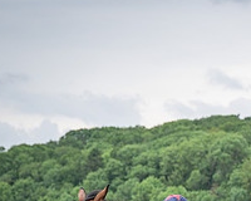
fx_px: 1649
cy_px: 266
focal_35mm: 222
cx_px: 314
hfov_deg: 8.6
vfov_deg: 6.9
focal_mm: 70
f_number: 4
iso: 400
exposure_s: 1/1600
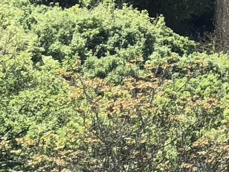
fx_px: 2184
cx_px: 719
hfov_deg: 5.6
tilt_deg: -3.0
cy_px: -198
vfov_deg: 4.4
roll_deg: +0.1
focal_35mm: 330
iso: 16
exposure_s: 1/685
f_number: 2.4
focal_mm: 6
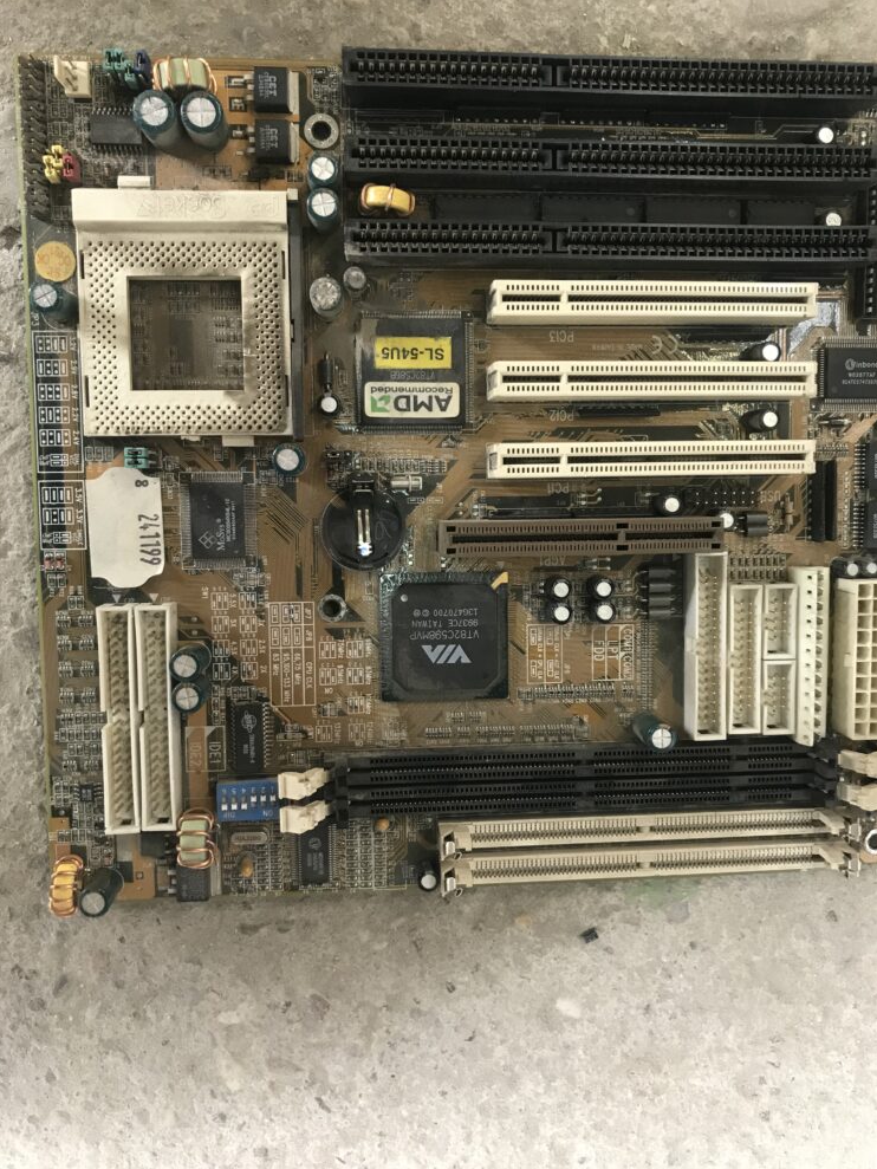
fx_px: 979
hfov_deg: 48.2
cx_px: 446
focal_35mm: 29
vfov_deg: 61.6
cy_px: 565
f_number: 1.8
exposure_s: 1/17
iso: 50
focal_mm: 3.99
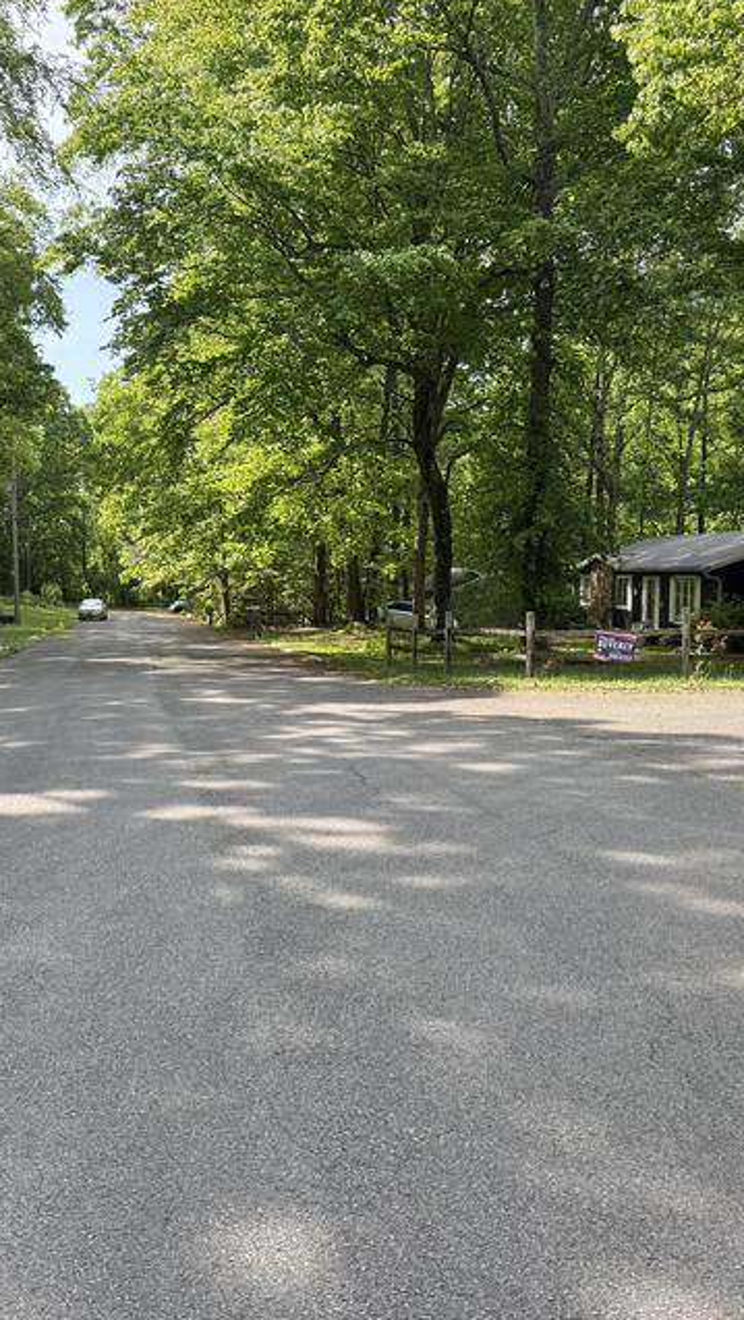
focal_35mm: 35
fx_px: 1226
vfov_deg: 56.6
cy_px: 659
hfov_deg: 33.6
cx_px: 268
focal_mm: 6.76
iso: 80
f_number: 1.78
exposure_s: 1/773
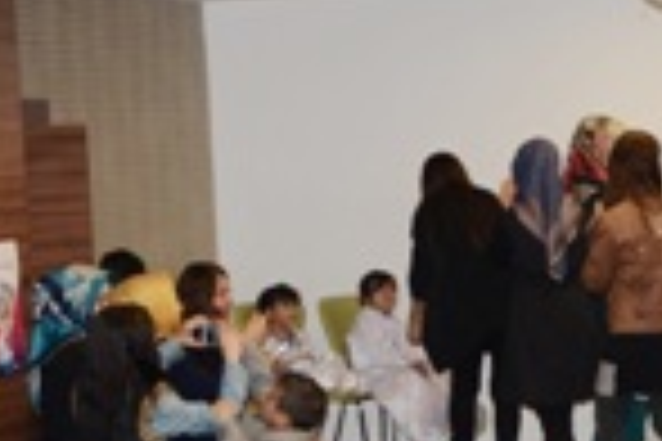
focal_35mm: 137
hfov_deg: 14.8
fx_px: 2519
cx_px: 608
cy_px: 371
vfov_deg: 10.0
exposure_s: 1/200
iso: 400
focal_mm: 30
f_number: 4.2
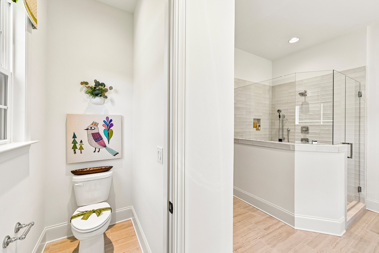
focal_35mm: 14
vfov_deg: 81.2
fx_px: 147
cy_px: 126
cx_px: 190
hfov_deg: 104.3
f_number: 8
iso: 110
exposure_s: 1/15
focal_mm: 14
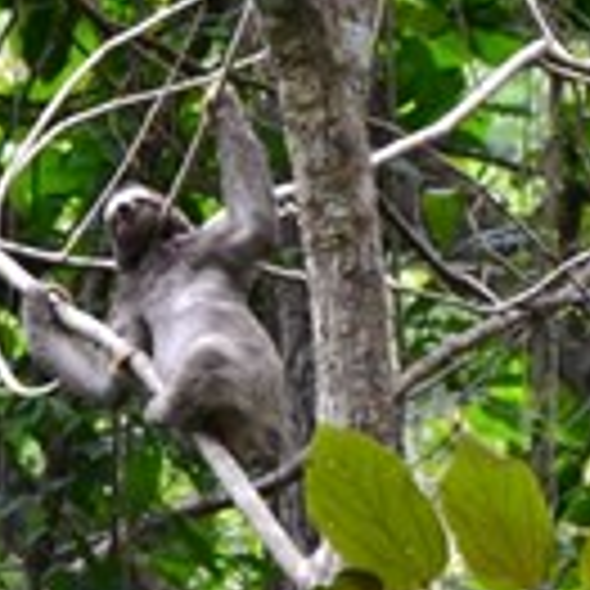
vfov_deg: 1.7
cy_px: 367
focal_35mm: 1009
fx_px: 19461
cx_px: 185
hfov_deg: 1.7
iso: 125
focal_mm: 105
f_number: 5.6
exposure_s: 1/125
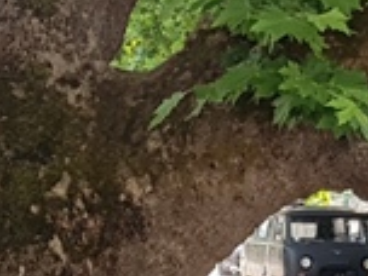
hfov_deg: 11.3
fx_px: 1860
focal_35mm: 175
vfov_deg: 8.4
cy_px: -10
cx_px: 121
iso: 50
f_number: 1.7
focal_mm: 4.2
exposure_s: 1/273
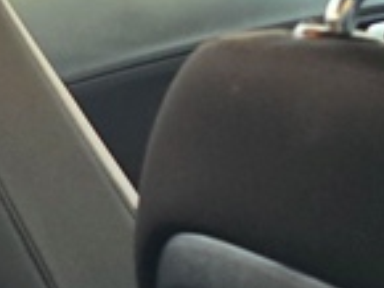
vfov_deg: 8.8
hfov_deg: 10.4
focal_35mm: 162
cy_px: 536
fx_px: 1799
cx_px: -561
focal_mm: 6.3
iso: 1250
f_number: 1.7
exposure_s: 1/40
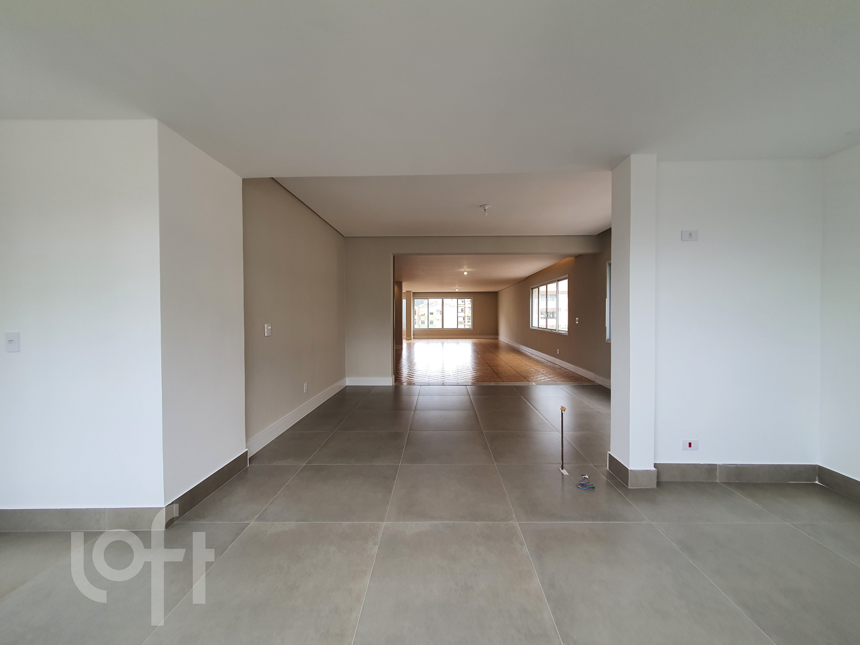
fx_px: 323
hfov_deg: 106.2
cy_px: 322
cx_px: 430
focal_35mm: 13
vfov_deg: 89.9
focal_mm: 1.8
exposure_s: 1/120
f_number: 2.2
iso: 50
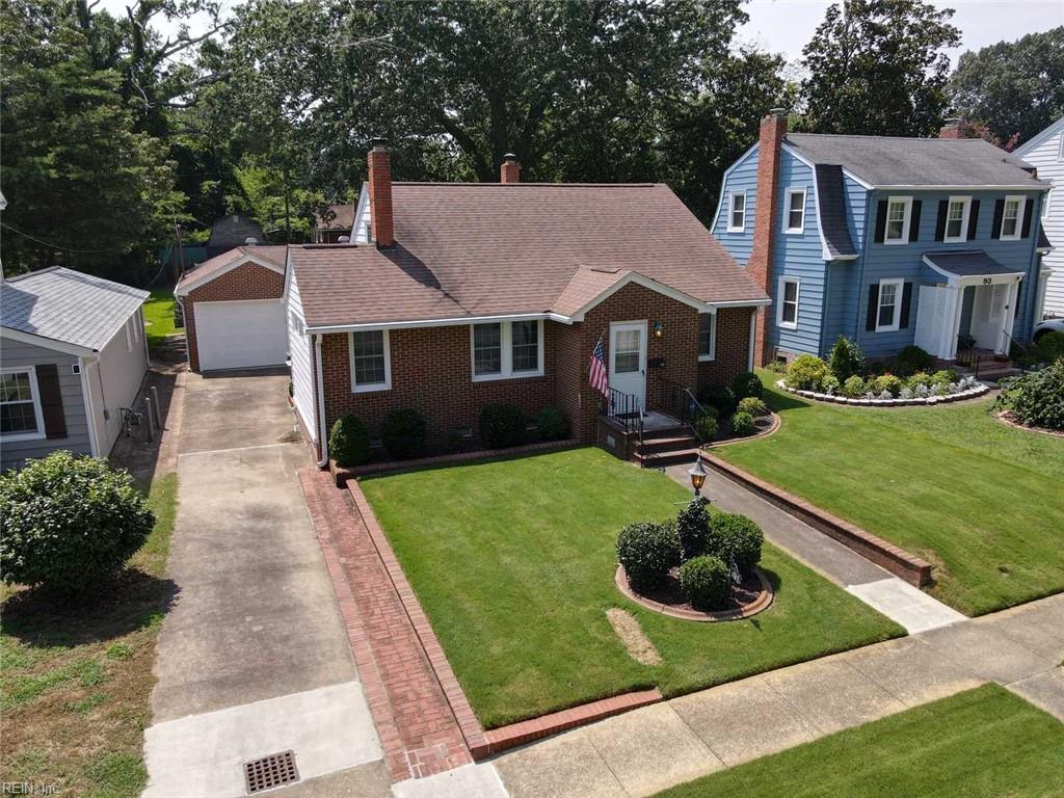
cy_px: 399
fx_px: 738
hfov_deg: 71.6
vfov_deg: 56.8
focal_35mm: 24
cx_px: 532
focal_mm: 4.5
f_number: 2.8
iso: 100
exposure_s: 1/500
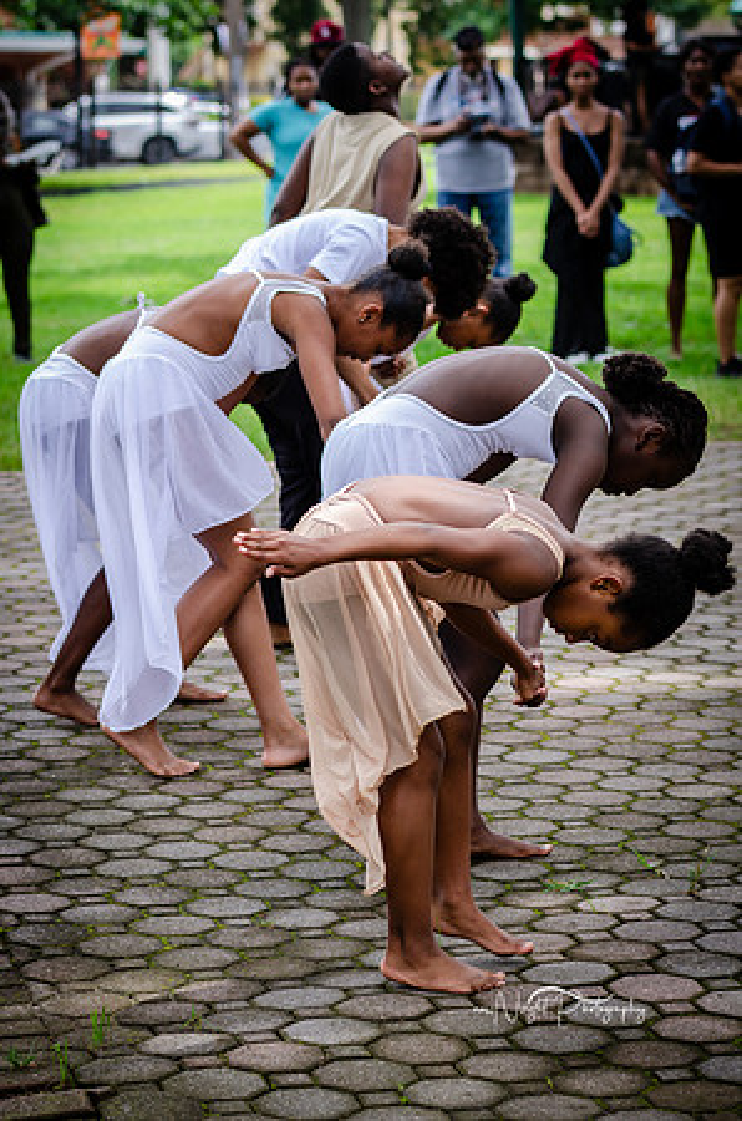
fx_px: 3261
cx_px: 371
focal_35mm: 105
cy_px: 560
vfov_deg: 19.5
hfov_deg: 13.0
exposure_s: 1/400
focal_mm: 70
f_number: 4
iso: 200
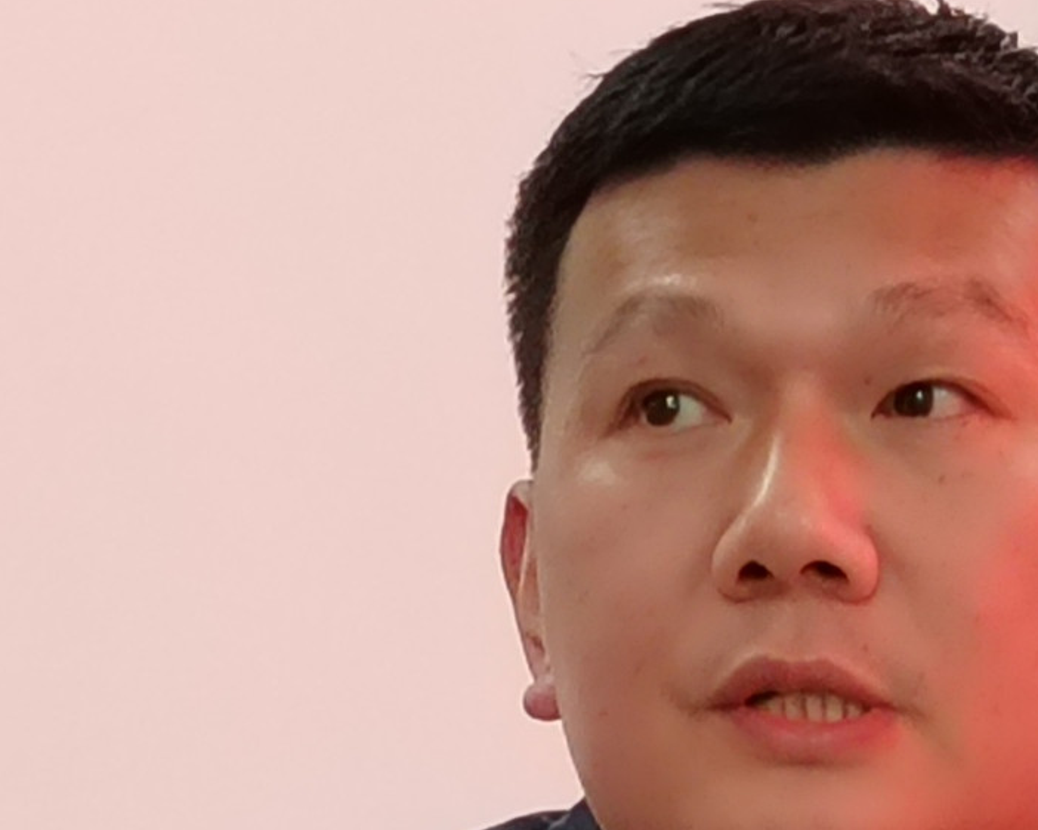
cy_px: 1453
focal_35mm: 242
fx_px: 7431
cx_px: 757
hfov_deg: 8.0
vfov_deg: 6.3
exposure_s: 1/33.3
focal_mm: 5.25
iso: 1003
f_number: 1.75
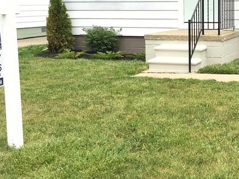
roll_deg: -0.1
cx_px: 206
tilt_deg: -4.9
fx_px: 470
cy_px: 53
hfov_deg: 27.7
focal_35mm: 68
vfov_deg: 21.5
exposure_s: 1/1040
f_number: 2.2
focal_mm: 4.15
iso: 25
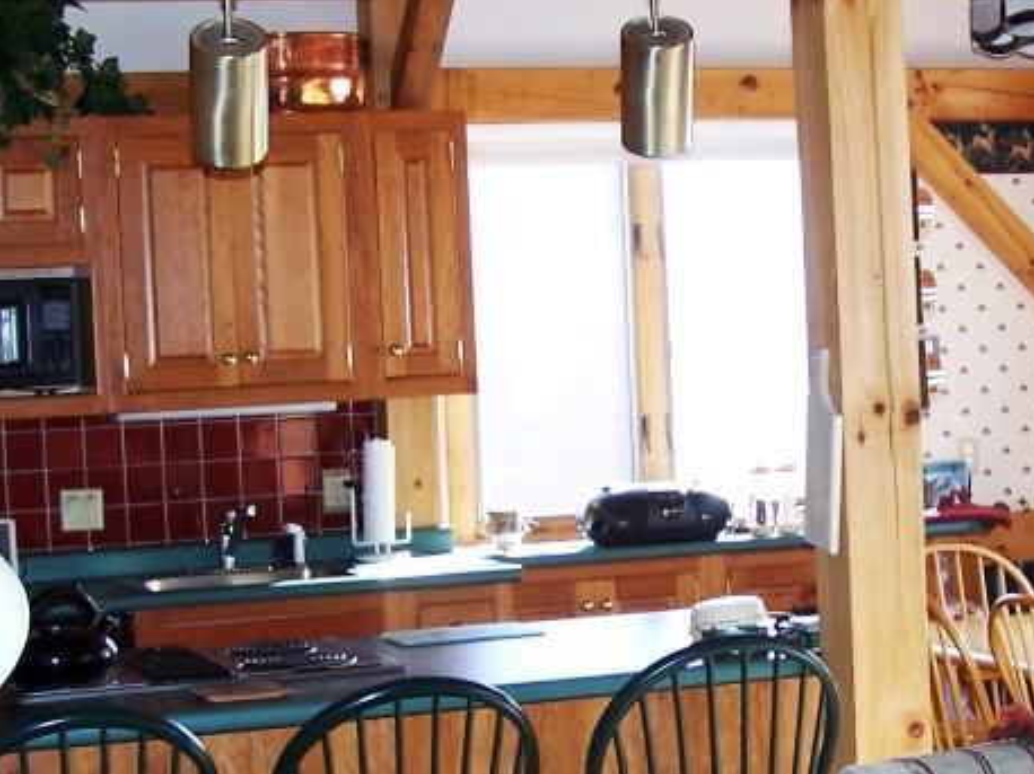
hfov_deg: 22.8
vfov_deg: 17.3
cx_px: 792
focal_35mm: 85
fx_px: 2538
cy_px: 431
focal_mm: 6.3
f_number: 2.8
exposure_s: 1/60
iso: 140
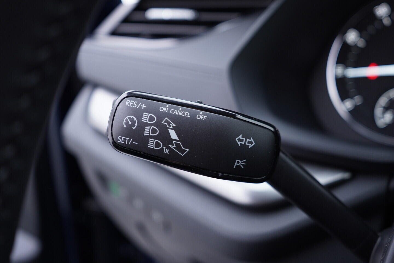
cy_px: 132
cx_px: 197
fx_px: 394
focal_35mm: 36
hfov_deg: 53.1
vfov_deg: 36.9
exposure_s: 1/40
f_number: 2.8
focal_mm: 24
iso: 250
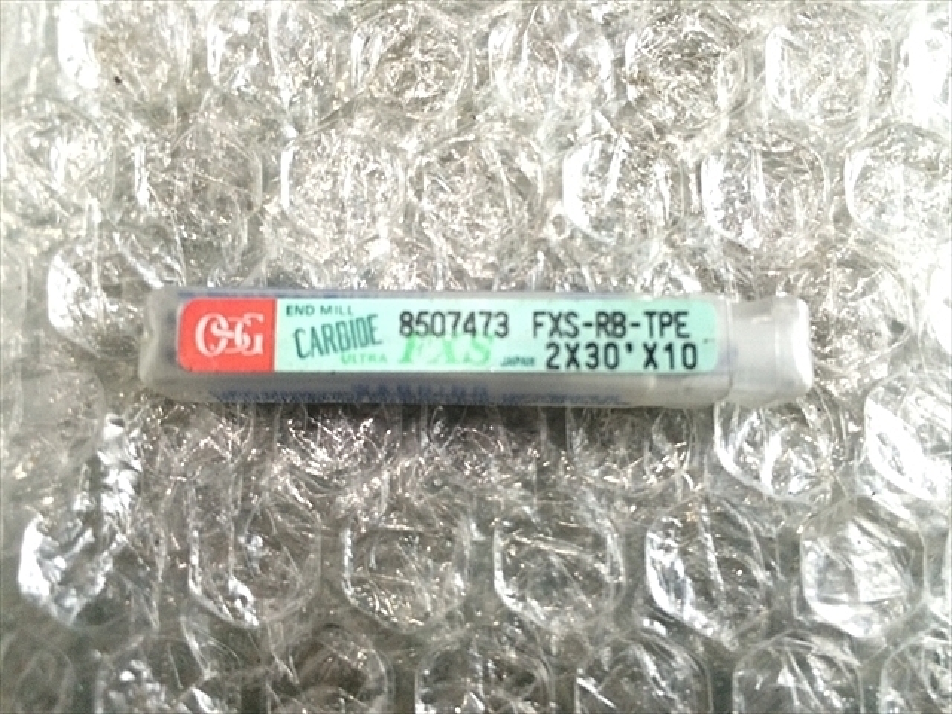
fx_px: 798
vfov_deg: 48.2
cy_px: 357
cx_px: 476
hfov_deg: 61.7
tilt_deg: -84.0
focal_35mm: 29
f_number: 2.2
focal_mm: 4.15
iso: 200
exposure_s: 1/33
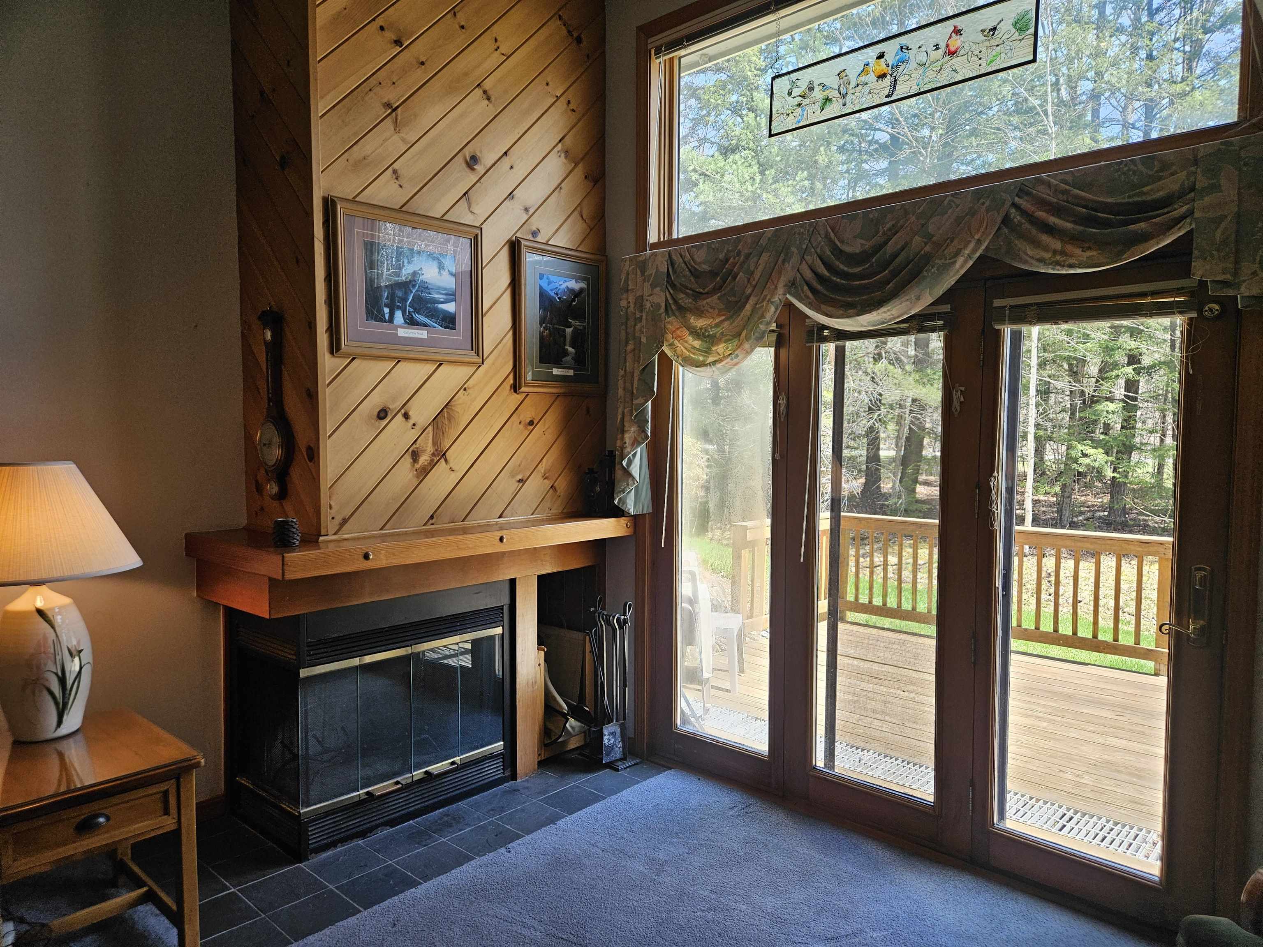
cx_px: 632
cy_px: 474
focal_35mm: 23
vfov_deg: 58.9
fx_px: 839
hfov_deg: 73.9
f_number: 1.8
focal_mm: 5.4
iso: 80
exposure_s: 1/207
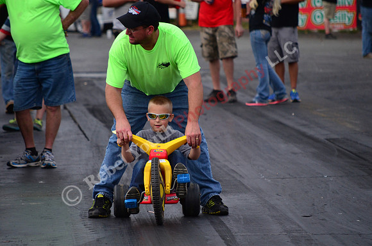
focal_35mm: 300
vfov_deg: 4.6
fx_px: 3093
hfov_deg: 6.9
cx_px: 186
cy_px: 123
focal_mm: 200
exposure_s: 1/2000
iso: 1000
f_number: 5.6
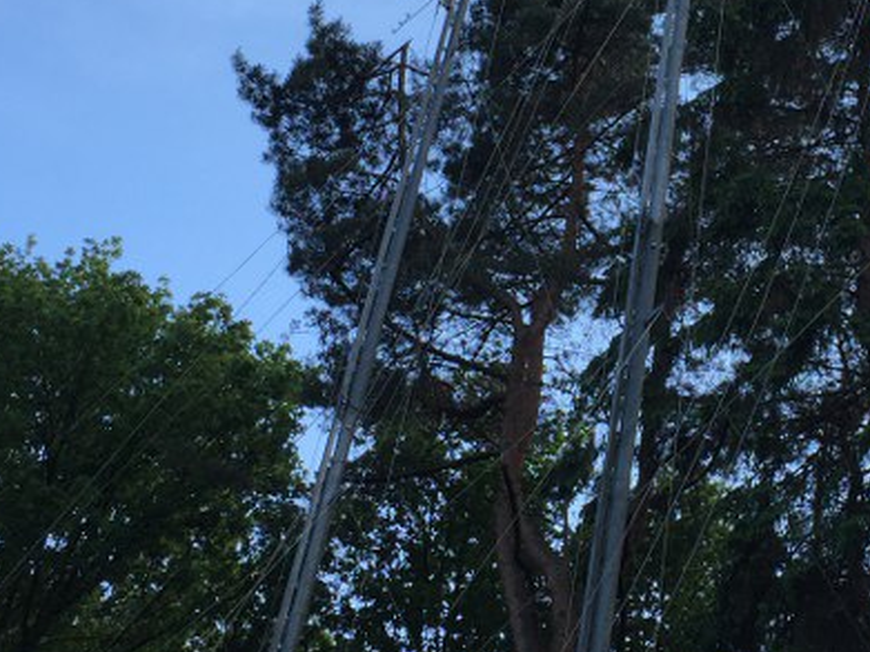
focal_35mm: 76
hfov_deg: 25.0
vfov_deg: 19.3
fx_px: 1910
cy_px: 182
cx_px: 752
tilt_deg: +45.1
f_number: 2.2
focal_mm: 4.15
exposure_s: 1/329
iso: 32
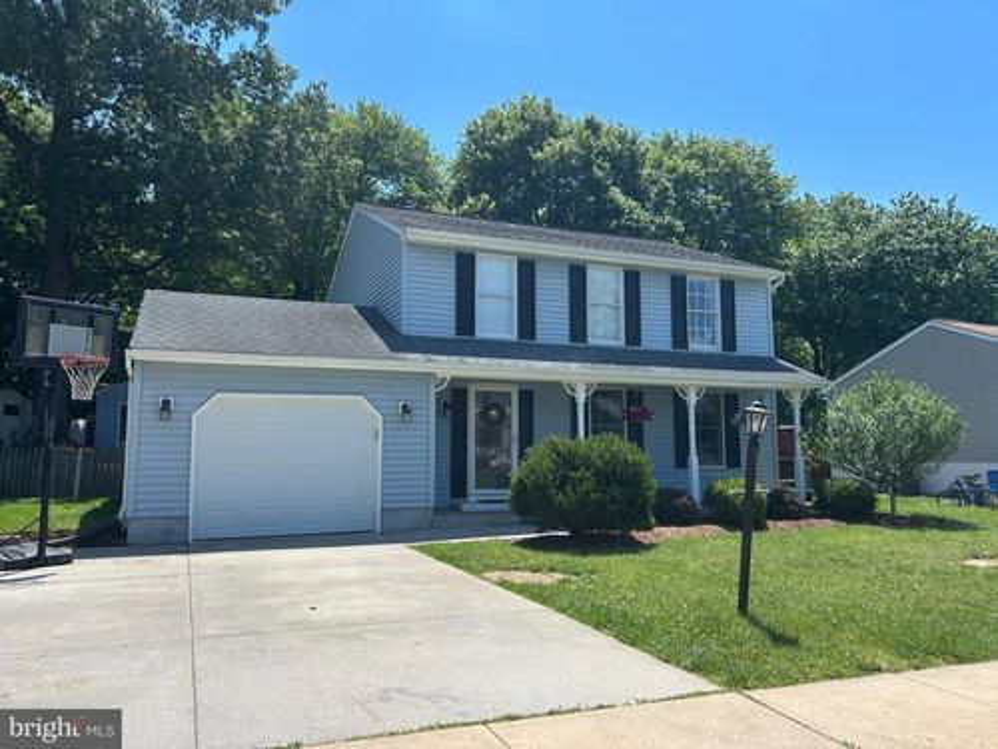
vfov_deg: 53.1
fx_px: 750
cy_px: 374
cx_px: 499
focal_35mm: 26
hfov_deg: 67.3
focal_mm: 5.7
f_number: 1.5
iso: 50
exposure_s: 1/3257
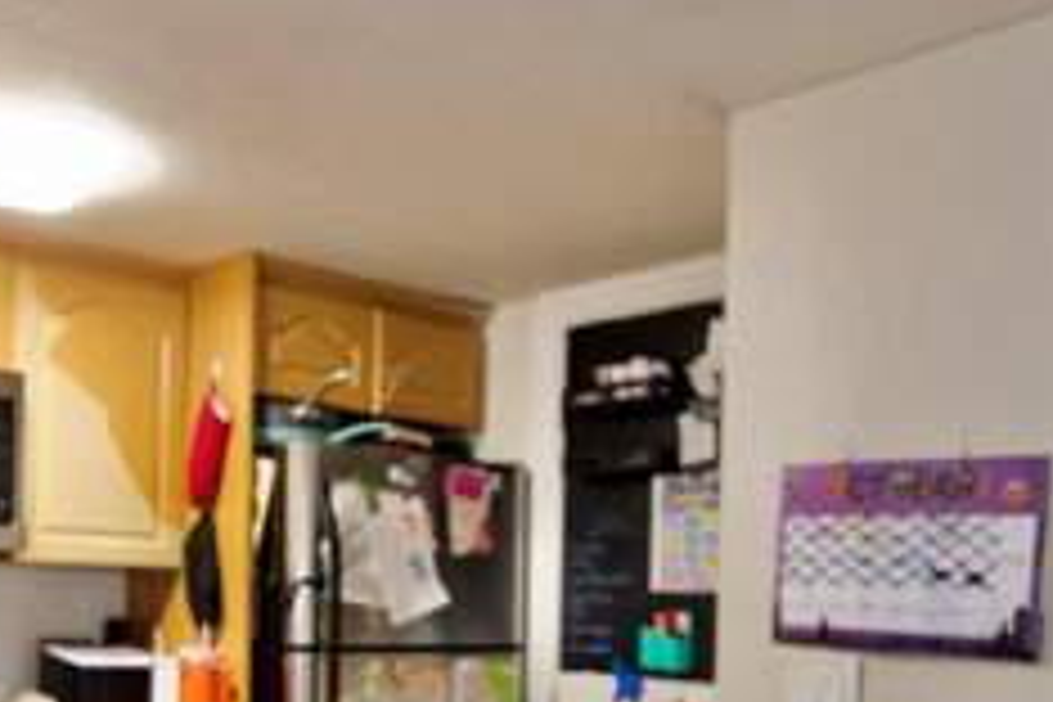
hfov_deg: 44.8
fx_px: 1258
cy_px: 637
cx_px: 360
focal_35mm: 43
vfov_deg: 29.8
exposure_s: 1/60
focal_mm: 14
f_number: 4
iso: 2000
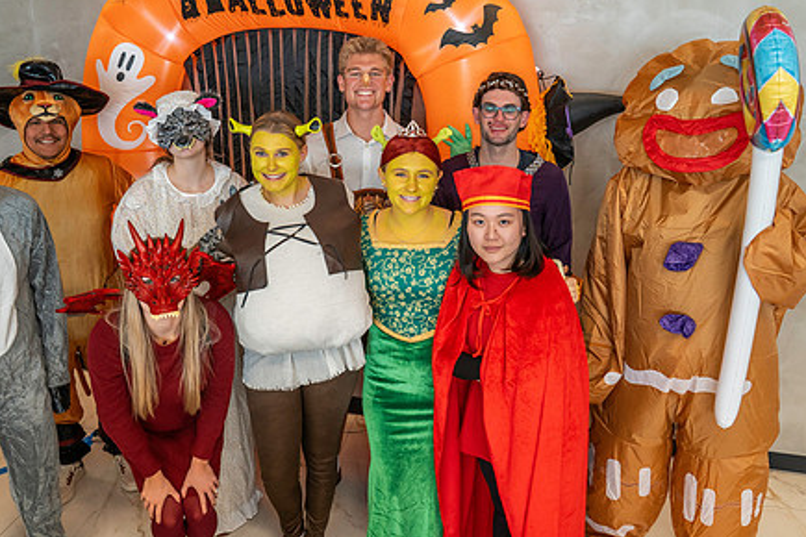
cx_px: 356
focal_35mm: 32
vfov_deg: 41.1
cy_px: 262
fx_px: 716
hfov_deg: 58.6
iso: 2000
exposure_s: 1/160
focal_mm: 24
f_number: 4.5
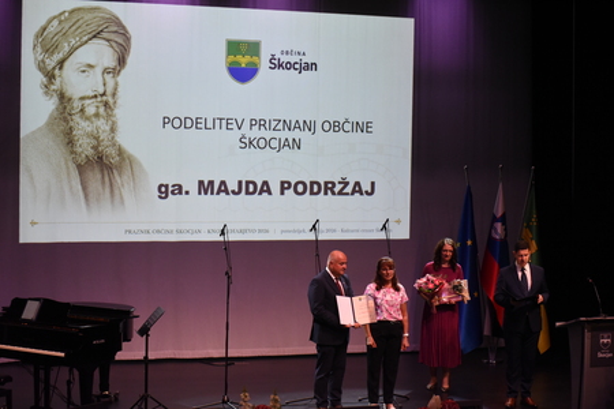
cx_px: 307
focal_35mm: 80
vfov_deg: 17.1
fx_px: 1364
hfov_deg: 25.4
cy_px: 204
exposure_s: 1/400
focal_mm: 80
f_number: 5
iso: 4000
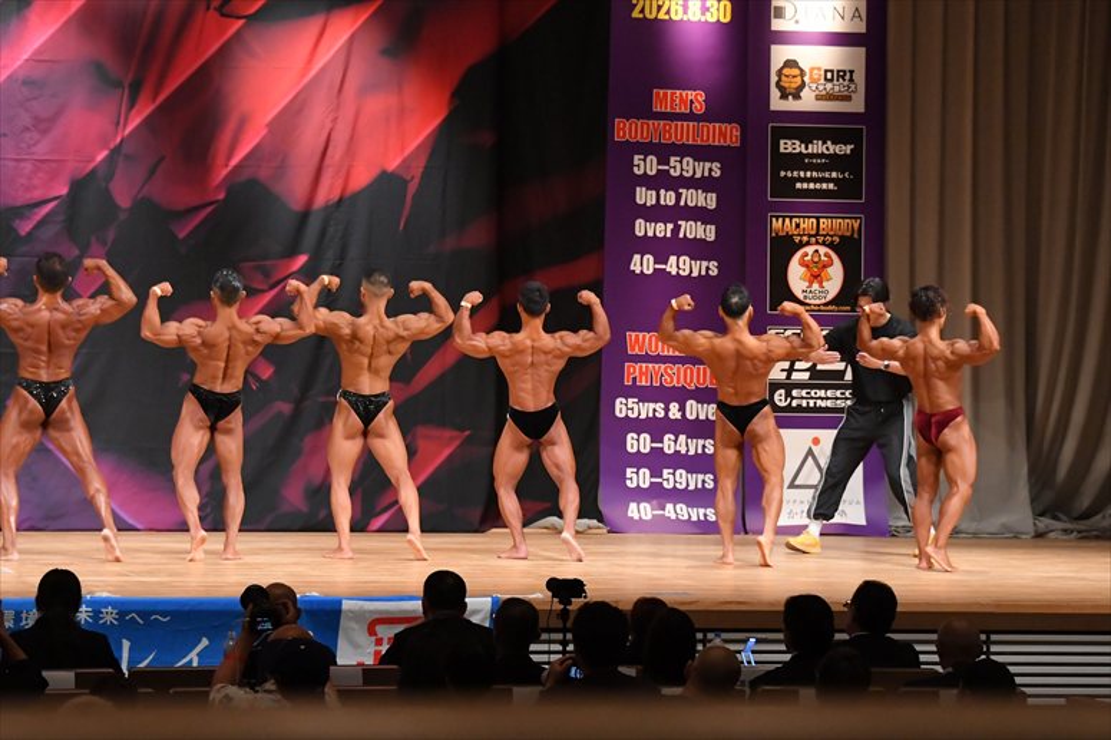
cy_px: 370
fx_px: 4164
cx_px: 556
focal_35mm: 135
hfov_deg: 15.2
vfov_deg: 10.2
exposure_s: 1/400
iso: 6400
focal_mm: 90
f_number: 5.6
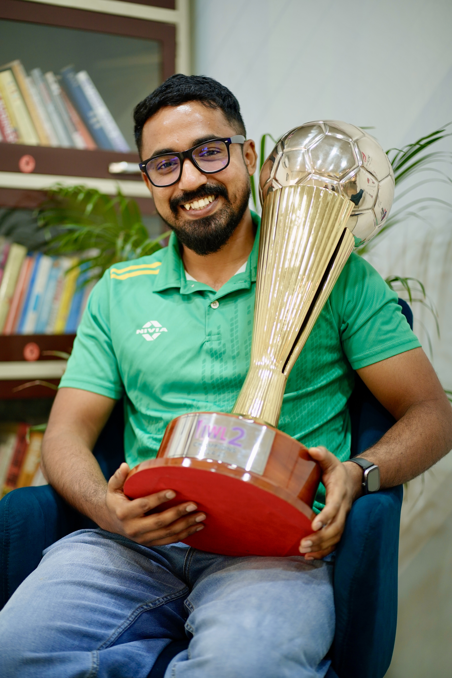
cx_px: 226
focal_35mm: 85
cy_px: 339
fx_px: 1601
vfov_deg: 23.9
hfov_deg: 16.1
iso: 400
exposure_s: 1/200
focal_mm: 85
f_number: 1.8
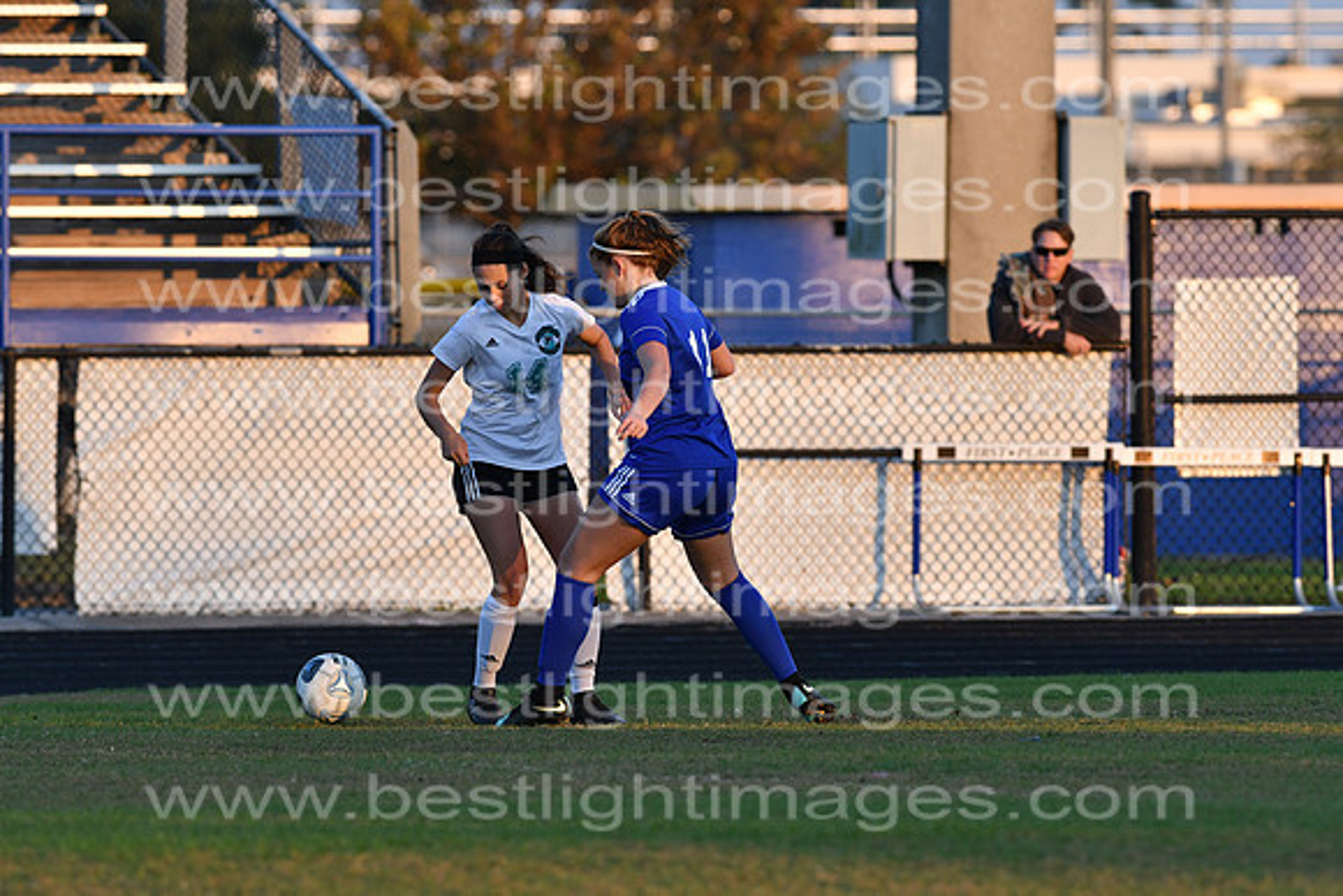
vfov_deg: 3.1
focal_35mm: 450
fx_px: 16791
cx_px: 672
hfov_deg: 4.6
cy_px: 448
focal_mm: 300
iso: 640
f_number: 5.6
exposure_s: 1/800
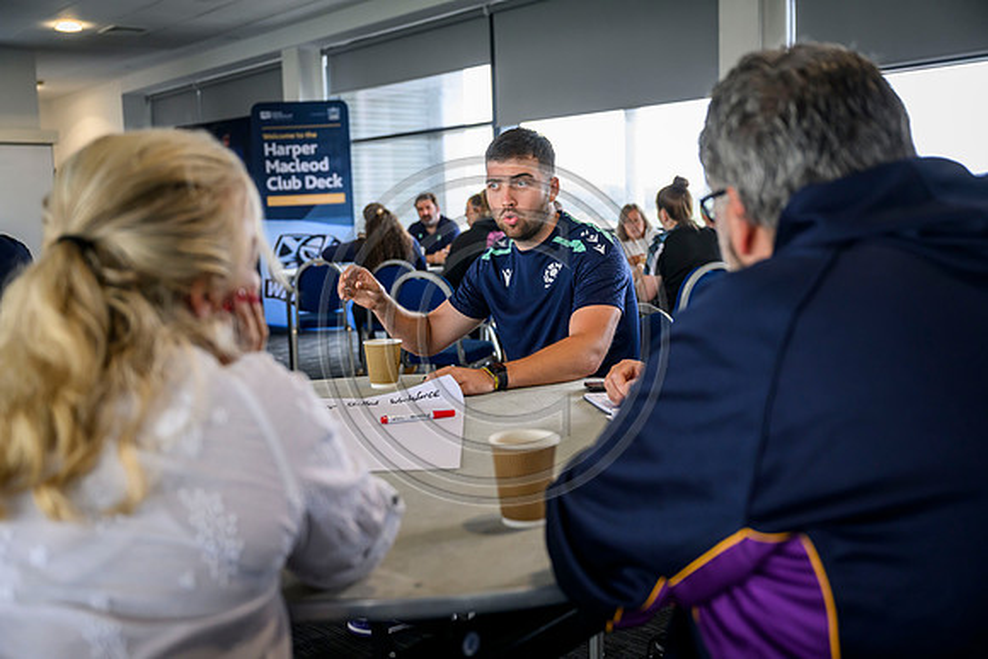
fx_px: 1016
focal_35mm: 37
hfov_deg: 51.9
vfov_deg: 36.0
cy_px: 330
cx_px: 494
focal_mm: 37
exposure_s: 1/400
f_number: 3.2
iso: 2000
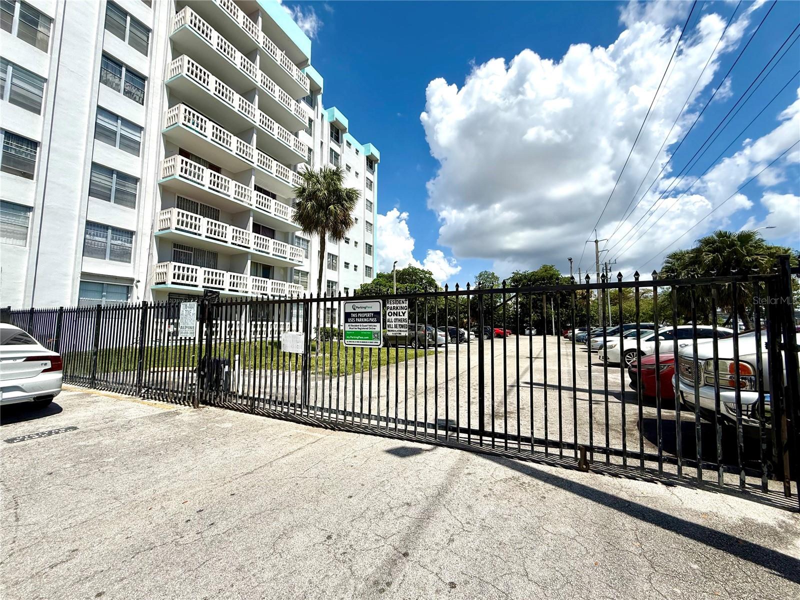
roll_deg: -0.6
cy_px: 300
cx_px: 400
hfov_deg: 102.1
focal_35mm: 14
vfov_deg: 85.7
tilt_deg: +5.7
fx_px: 324
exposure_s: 1/3289
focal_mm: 2.22
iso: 50
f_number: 2.2
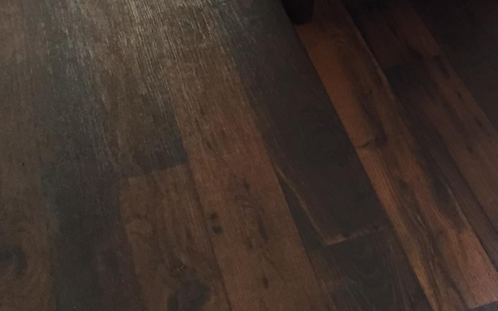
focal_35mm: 96
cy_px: -82
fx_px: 1303
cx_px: 523
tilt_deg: -25.3
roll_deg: +2.3
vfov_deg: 13.2
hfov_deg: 20.8
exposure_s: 1/30
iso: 50
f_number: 2.2
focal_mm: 4.15
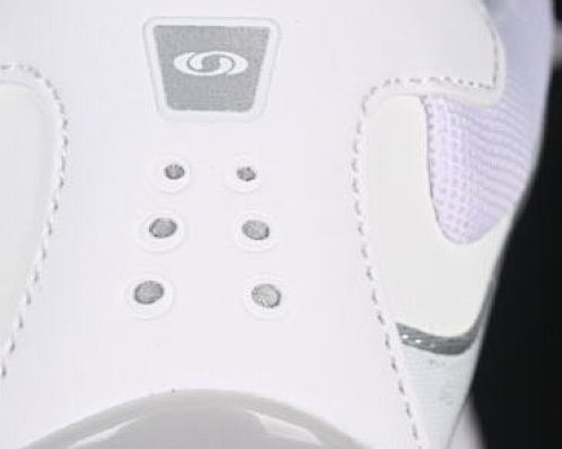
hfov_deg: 12.5
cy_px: 277
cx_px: 184
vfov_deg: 10.0
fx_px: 2561
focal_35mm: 154
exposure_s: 1/80
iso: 160
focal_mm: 50
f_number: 7.1
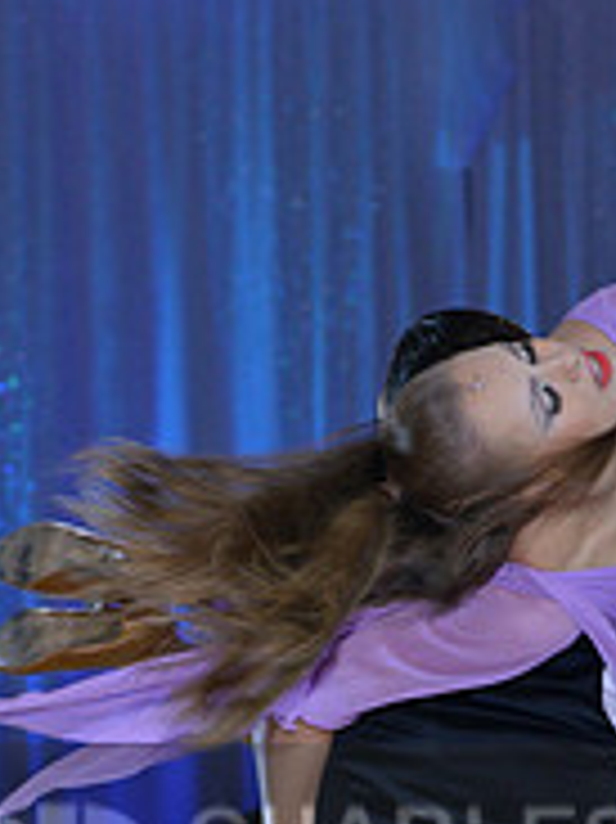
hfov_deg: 4.8
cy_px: 896
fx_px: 7388
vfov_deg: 6.3
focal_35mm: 311
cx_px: 465
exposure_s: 1/250
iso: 1250
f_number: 5
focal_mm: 102
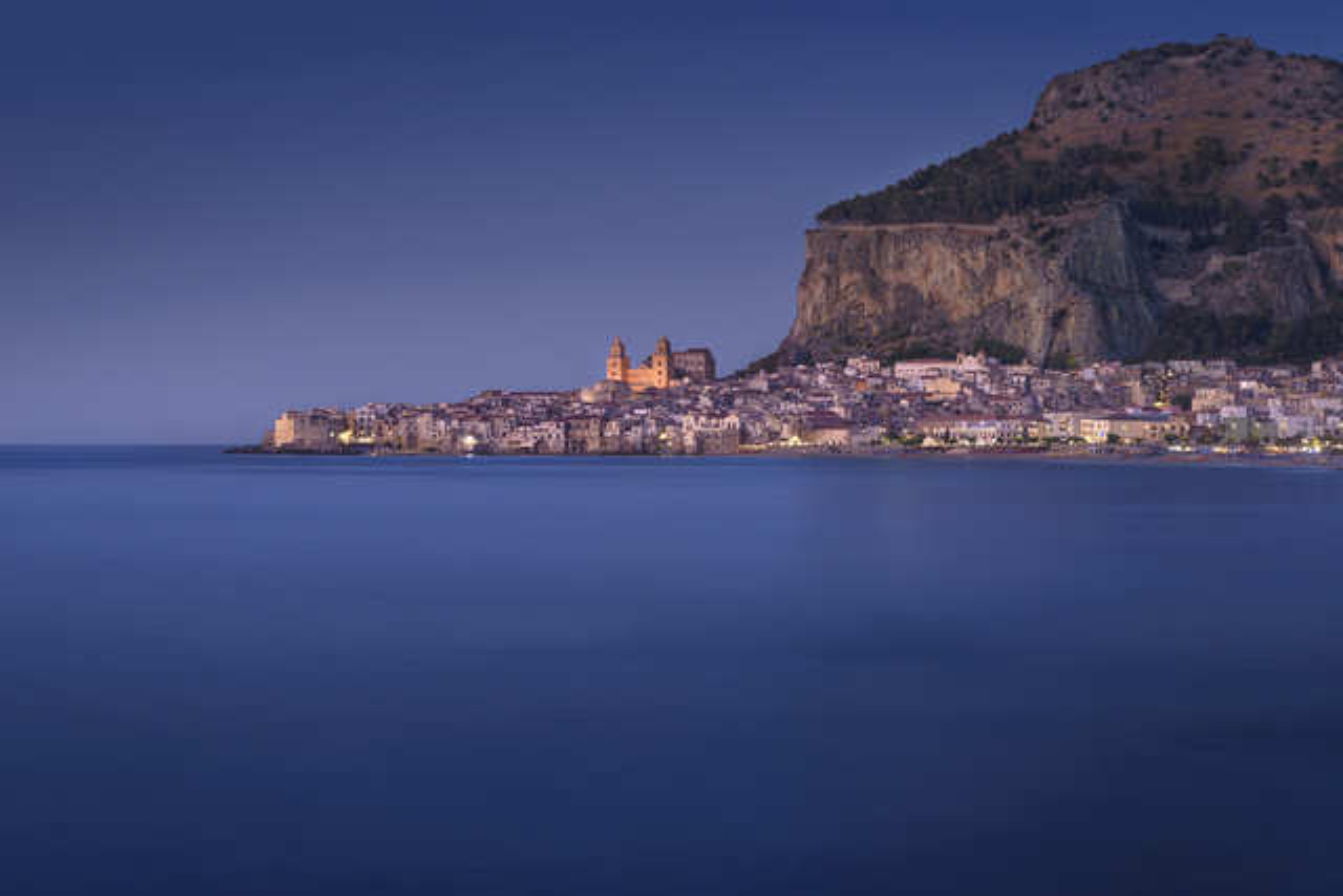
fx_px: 3545
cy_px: 448
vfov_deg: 14.4
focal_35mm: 95
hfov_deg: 21.5
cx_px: 672
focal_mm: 95
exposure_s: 25
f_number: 11
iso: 100
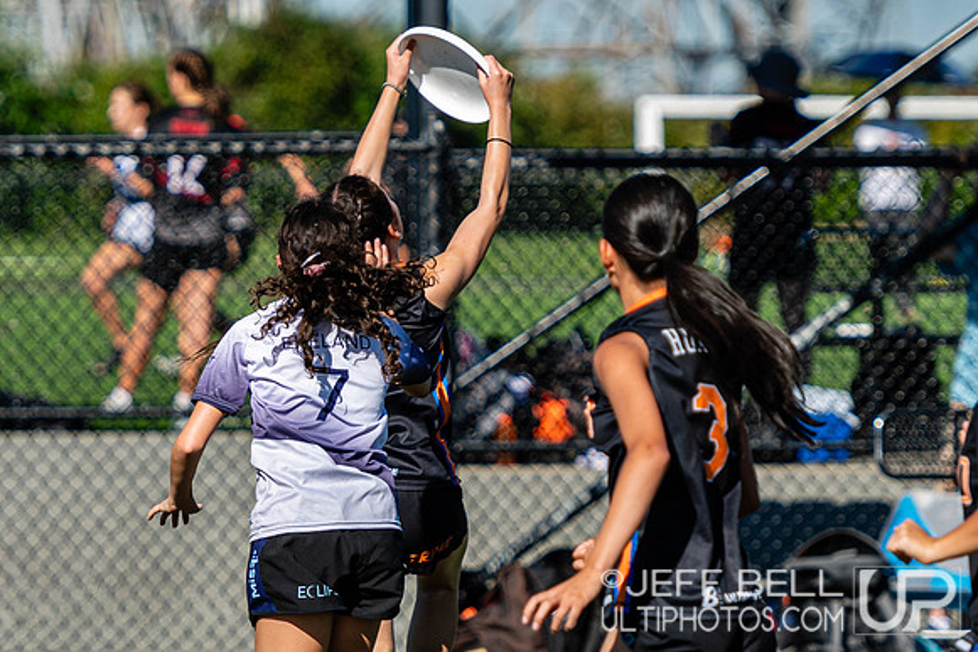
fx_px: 11510
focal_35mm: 424
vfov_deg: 3.2
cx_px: 355
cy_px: 303
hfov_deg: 4.9
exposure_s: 1/2000
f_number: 3.2
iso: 100
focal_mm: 165
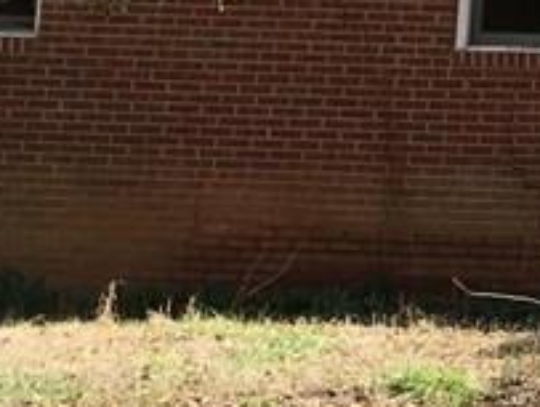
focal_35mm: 146
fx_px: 2282
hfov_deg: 11.6
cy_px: 16
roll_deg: -2.9
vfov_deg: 10.1
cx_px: 1216
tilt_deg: +9.3
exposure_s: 1/484
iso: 25
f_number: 2.2
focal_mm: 4.15
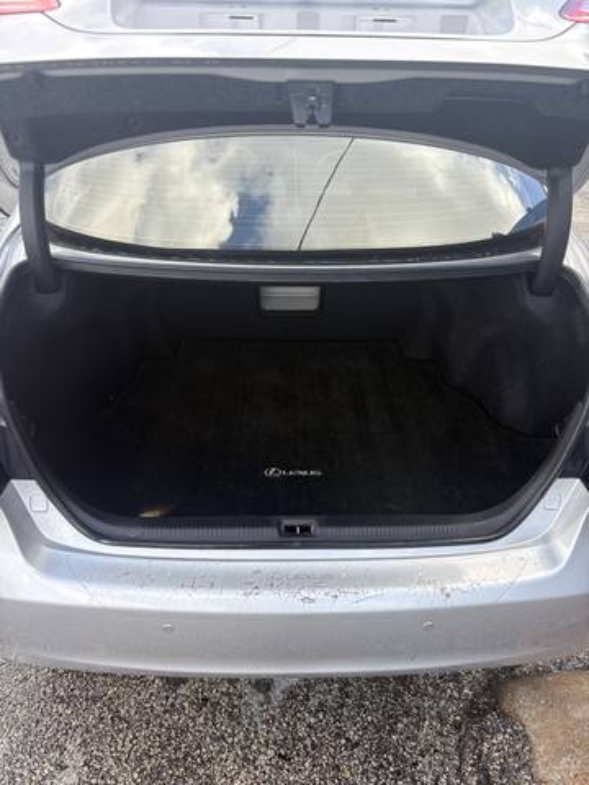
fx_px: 590
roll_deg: -1.3
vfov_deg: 67.3
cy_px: 392
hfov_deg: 53.1
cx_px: 294
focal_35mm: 26
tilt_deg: -32.3
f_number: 1.6
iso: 50
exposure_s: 1/424
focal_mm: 5.96
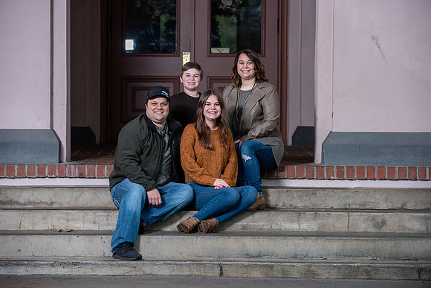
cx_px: 216
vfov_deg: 11.0
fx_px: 1497
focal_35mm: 125
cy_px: 144
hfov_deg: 16.4
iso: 200
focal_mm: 125
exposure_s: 1/125
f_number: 4
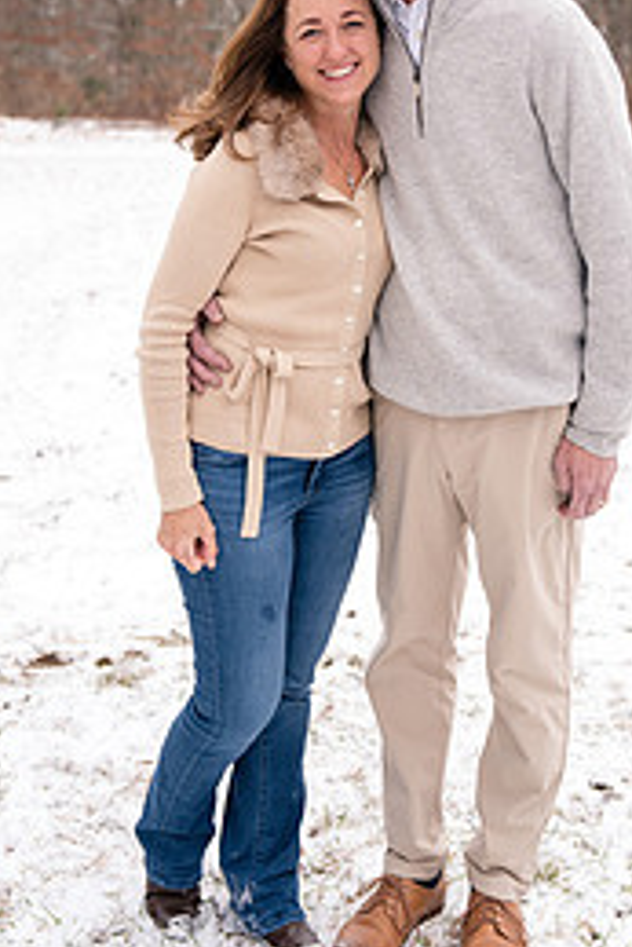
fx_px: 1736
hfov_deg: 20.6
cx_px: 420
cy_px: 234
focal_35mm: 66
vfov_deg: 30.0
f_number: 3.2
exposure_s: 1/250
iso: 400
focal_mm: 38
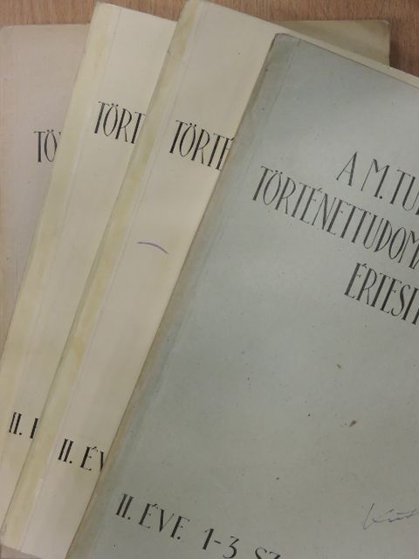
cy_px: 280
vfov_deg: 42.1
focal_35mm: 45
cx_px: 210
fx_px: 726
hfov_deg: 32.2
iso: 720
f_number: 4
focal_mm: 8.1
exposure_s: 1/60
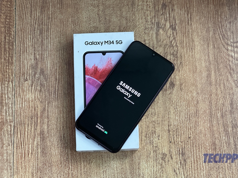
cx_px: 119
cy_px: 89
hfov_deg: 25.3
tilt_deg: -78.6
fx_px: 529
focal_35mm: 77
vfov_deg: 19.1
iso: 250
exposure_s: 1/50
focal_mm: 9
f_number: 2.8
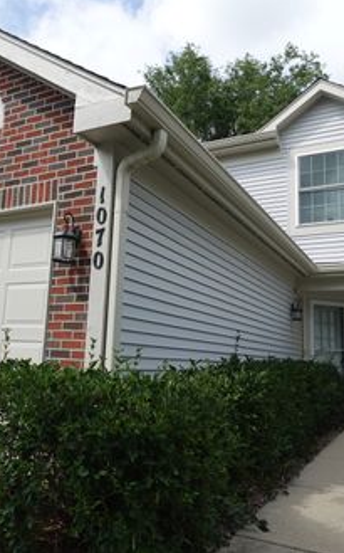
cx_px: 146
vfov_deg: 61.3
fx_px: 466
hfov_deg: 40.4
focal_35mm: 31
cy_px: 275
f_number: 2
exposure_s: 1/2500
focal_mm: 7.6
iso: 125
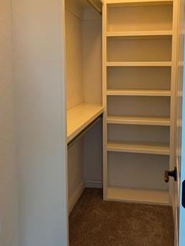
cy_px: 96
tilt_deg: -5.0
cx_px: 104
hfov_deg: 37.7
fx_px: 271
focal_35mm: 38
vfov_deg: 48.6
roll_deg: -0.2
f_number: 1.8
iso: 160
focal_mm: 4.25
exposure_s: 1/60
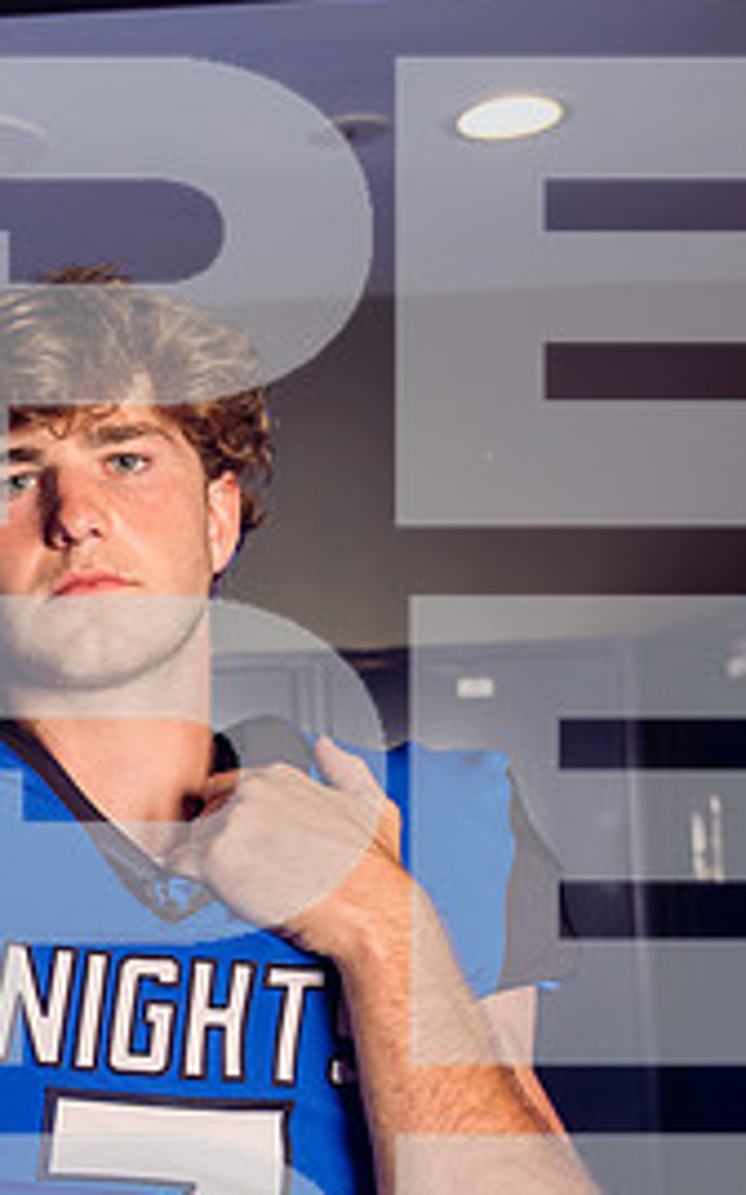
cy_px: 833
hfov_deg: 18.4
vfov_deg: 30.7
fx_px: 2148
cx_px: -209
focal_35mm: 66
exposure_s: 1/250
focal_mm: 30
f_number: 4.5
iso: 320
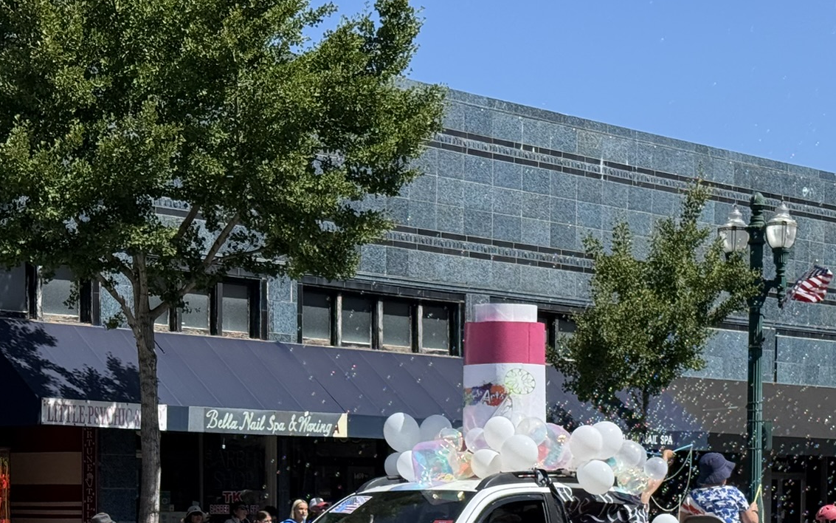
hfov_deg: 22.6
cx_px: 454
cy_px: 536
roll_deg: +0.1
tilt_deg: -0.8
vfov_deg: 14.0
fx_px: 2096
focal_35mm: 92
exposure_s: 1/5208
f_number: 1.78
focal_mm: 6.76
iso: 80
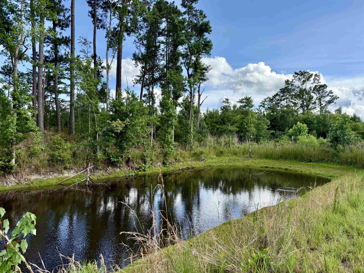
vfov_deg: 56.8
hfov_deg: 71.6
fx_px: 252
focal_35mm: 24
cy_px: 136
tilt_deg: -0.1
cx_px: 182
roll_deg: -0.7
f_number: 1.78
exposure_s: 1/2370
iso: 100
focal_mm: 6.76
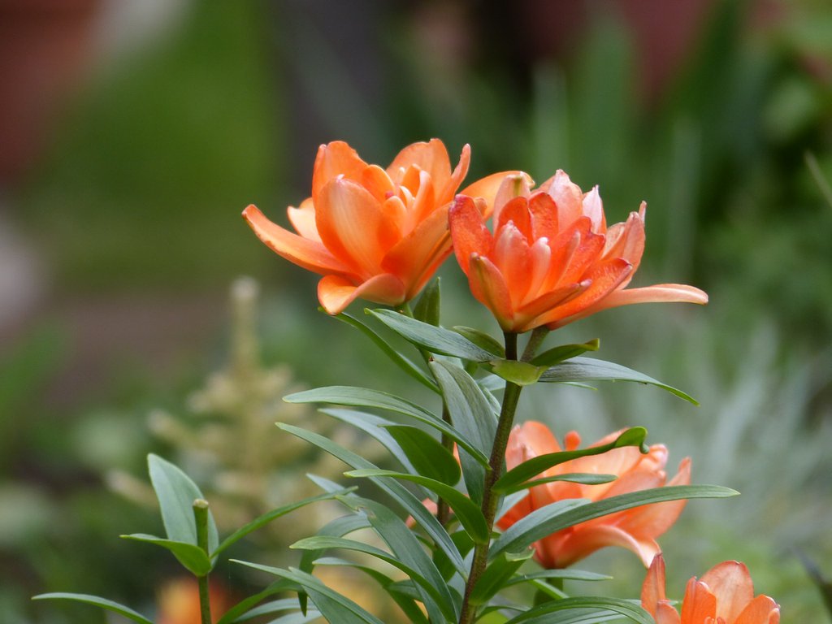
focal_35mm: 600
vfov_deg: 2.5
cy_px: 312
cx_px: 416
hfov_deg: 3.3
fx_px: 14421
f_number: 2.8
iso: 125
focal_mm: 108
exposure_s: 1/50
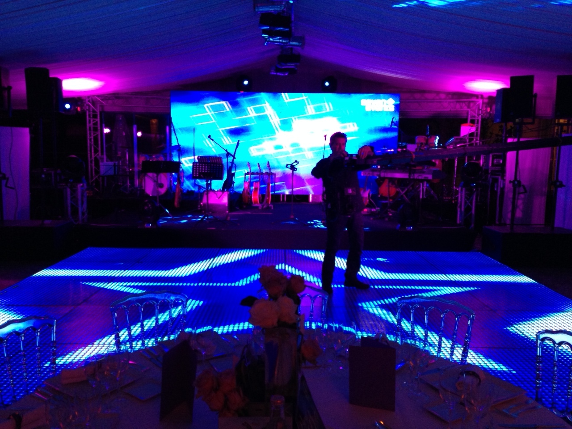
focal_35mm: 33
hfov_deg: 55.4
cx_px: 286
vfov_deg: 42.9
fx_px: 545
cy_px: 214
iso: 160
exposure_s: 1/20
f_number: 2.4
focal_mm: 4.12
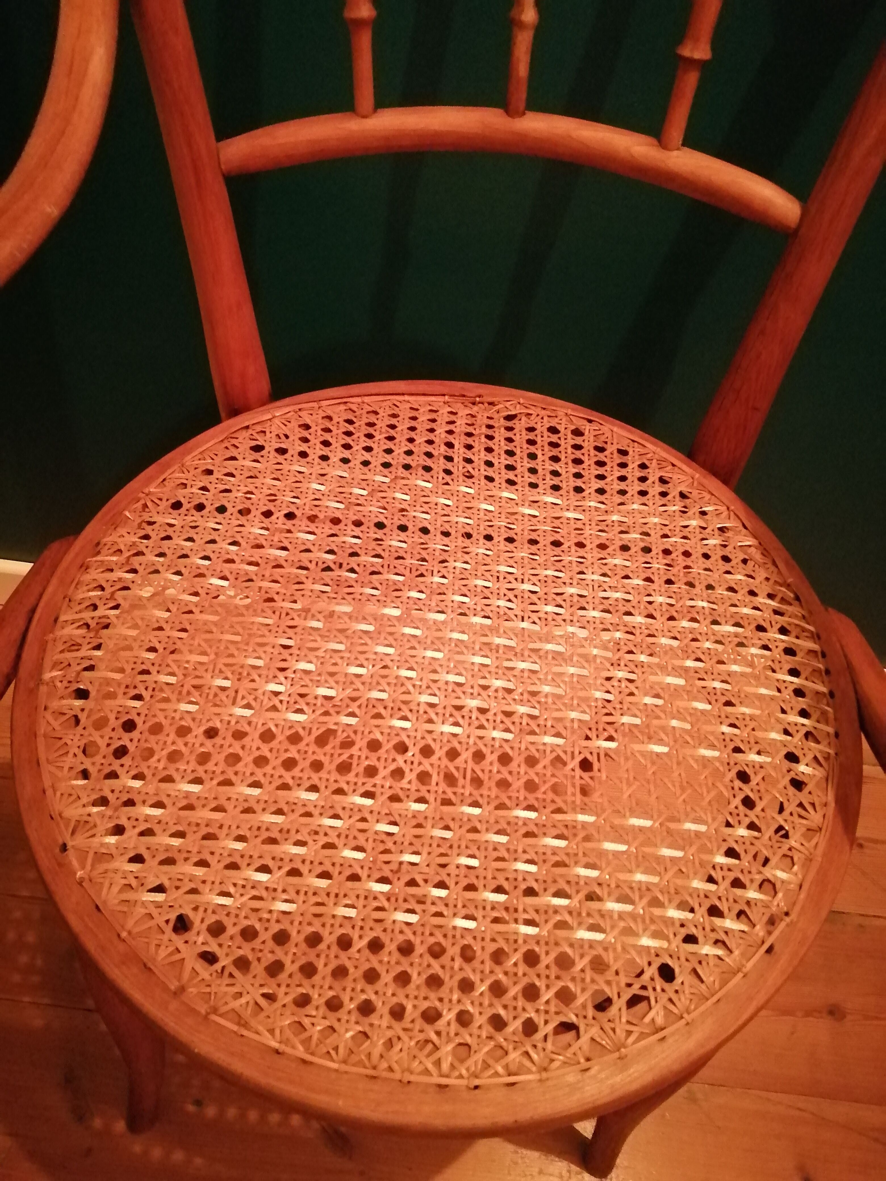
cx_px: 443
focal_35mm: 26
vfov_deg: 67.3
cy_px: 590
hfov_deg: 53.1
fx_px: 887
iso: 1250
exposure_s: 1/12.5
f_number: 1.8
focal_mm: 3.46
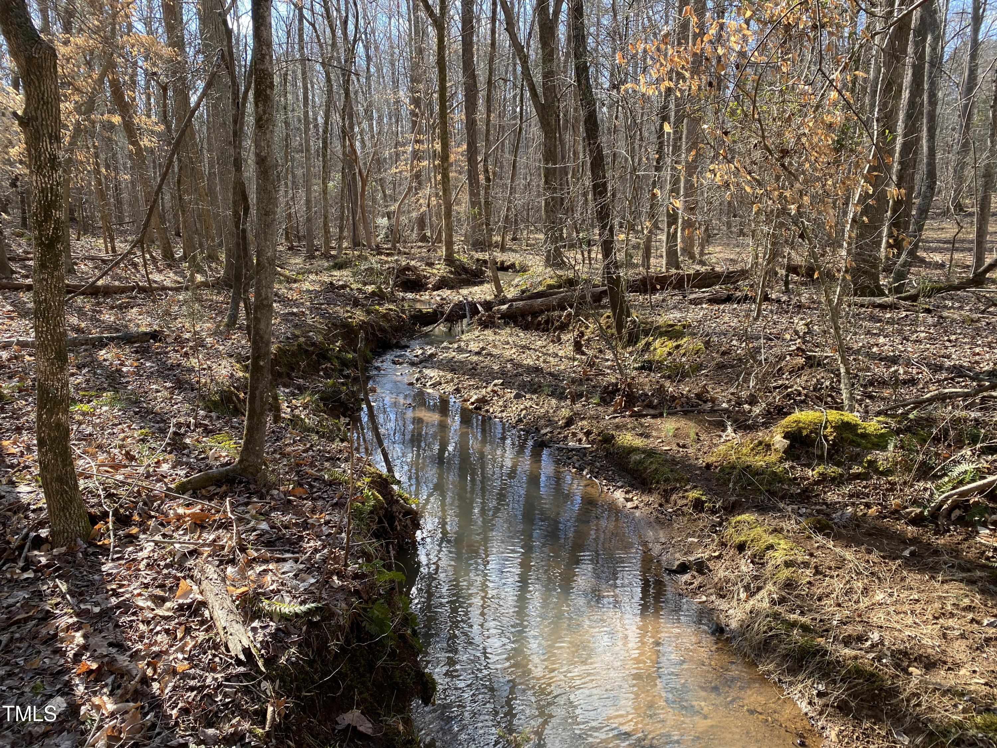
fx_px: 749
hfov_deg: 67.3
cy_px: 374
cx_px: 498
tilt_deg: -14.5
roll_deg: -1.2
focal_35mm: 26
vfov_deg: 53.1
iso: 32
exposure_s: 1/293
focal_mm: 4.25
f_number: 1.8
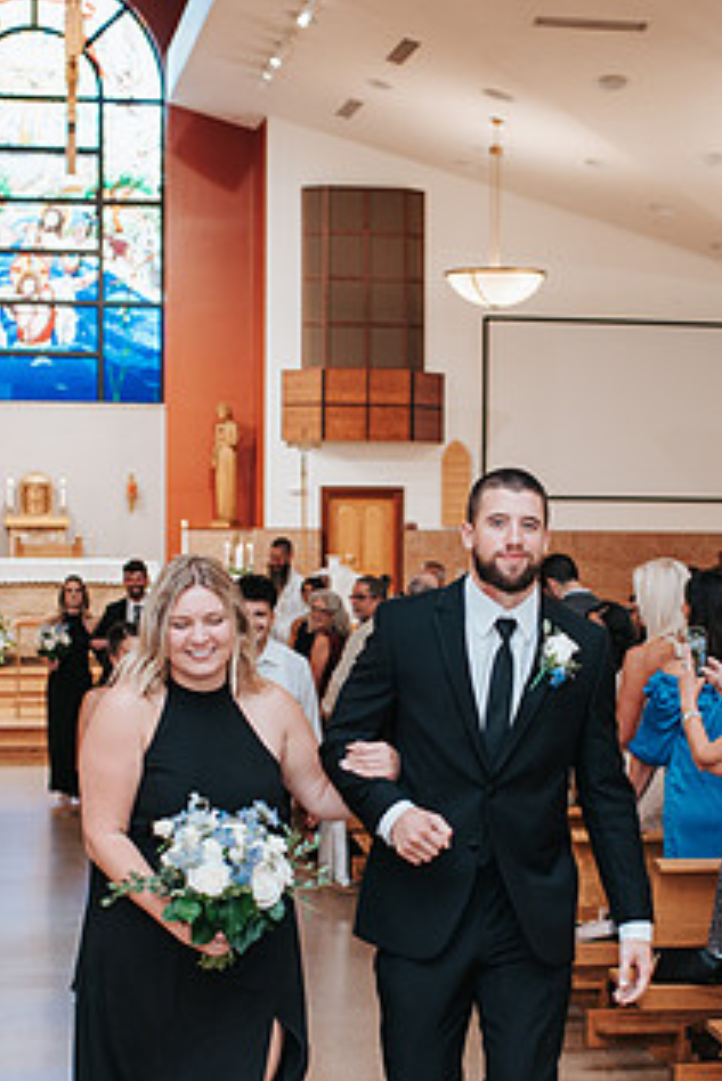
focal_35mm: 75
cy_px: 742
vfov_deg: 26.8
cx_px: 403
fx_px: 2254
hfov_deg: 18.2
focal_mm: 35
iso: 1000
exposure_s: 1/125
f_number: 2.8
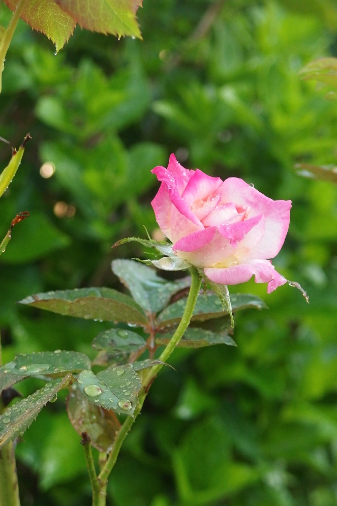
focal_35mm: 92
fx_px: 1292
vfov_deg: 22.1
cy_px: 253
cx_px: 177
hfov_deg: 14.9
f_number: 3.2
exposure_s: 1/400
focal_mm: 15.9
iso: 500
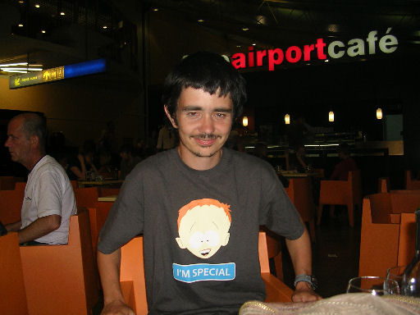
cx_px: 210
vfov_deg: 37.7
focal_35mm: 38
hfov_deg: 49.0
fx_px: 461
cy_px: 158
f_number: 2.8
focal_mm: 5.8
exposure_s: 1/60.1
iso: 50
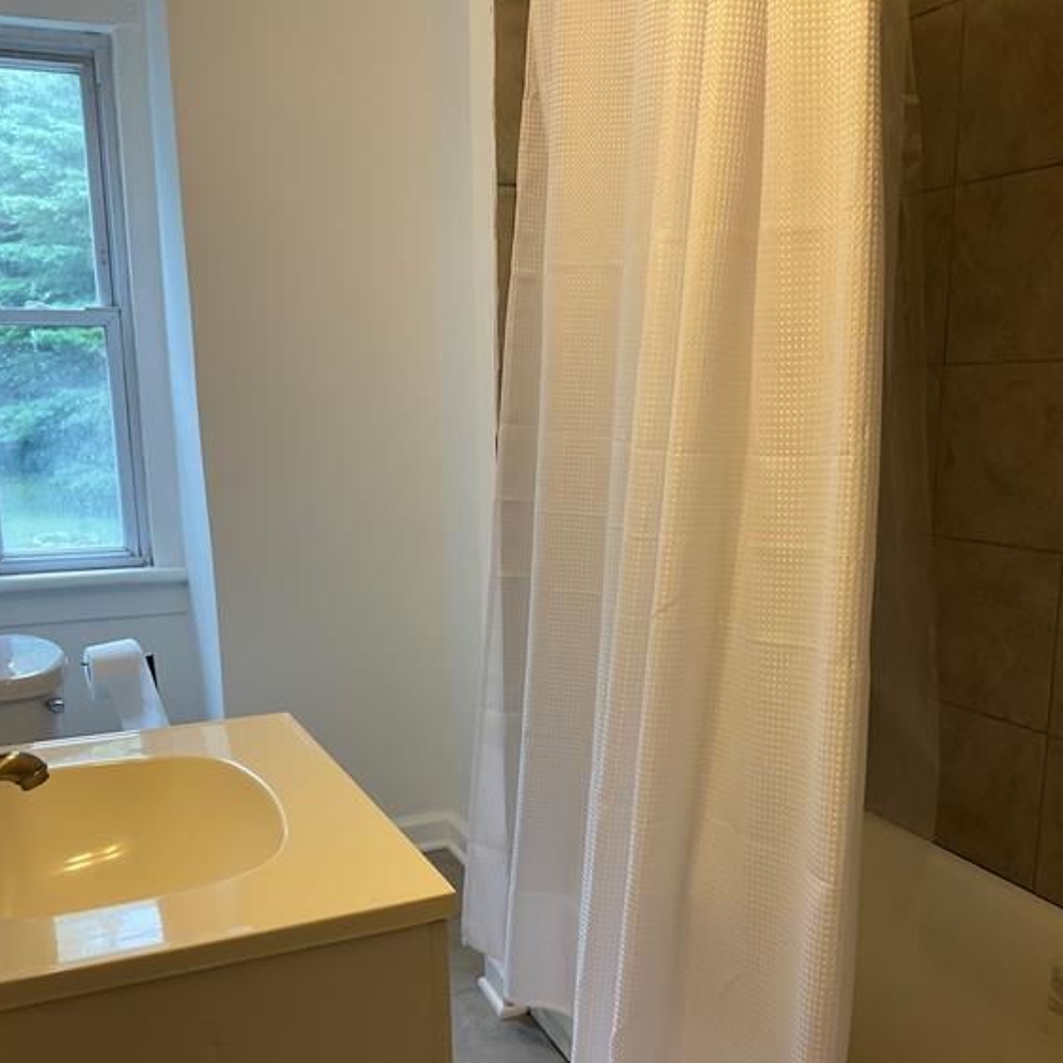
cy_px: 653
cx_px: 533
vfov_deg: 46.9
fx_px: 1216
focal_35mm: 35
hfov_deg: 47.2
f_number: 1.8
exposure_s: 1/60
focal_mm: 3
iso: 64
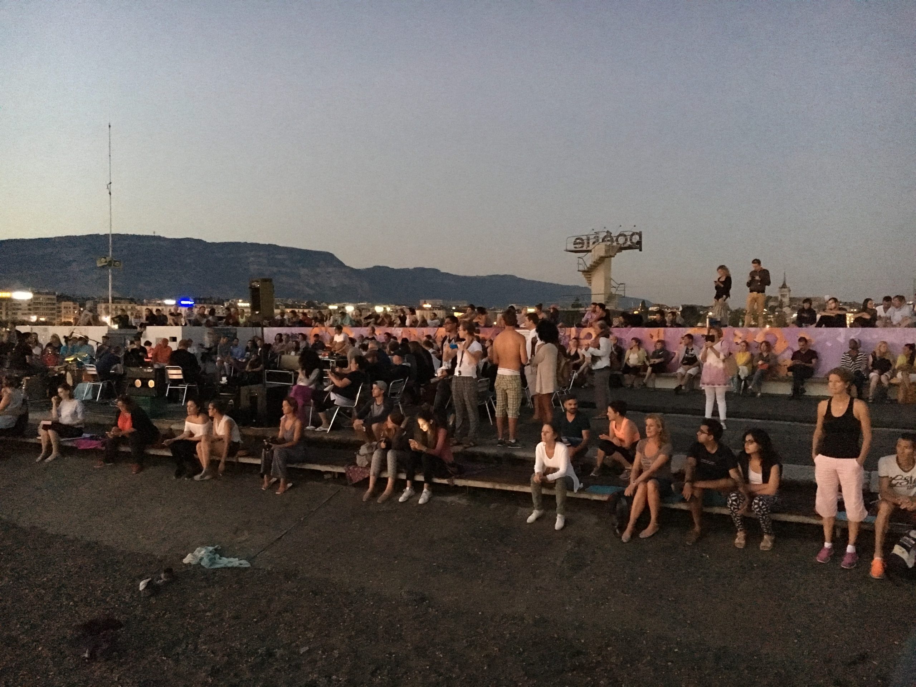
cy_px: 344
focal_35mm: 29
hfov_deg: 61.7
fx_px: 767
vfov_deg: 48.2
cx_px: 458
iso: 1600
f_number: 2.2
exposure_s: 1/17
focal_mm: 4.15
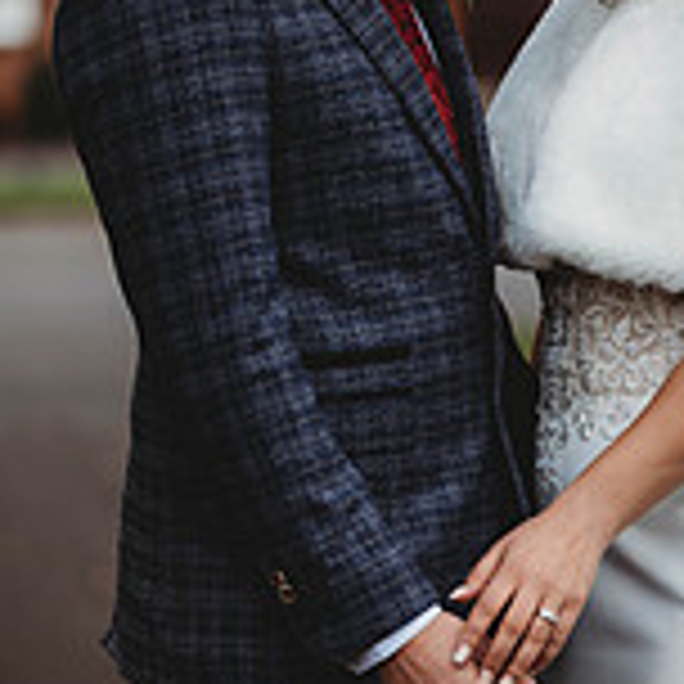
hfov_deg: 8.2
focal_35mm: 213
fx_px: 4762
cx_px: 560
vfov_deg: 8.2
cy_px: 320
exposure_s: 1/320
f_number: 1.8
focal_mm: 85
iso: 100
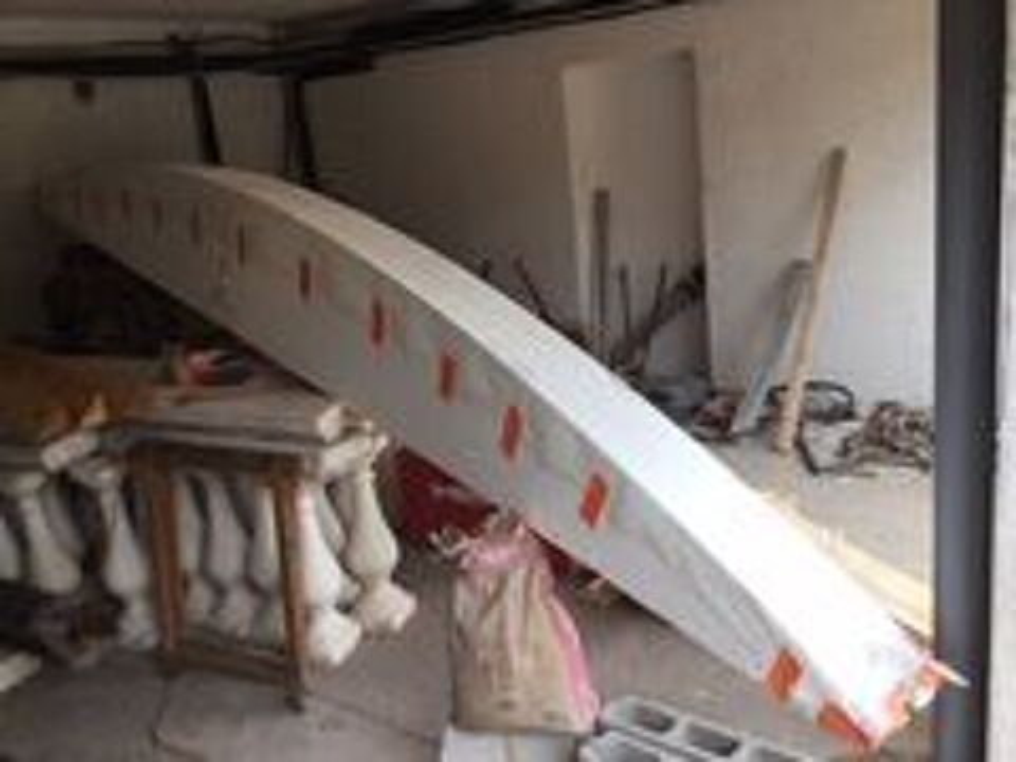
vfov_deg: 45.4
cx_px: 508
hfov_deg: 58.4
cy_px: 381
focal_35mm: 31
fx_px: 910
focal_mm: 3.3
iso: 40
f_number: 2.4
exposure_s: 1/120
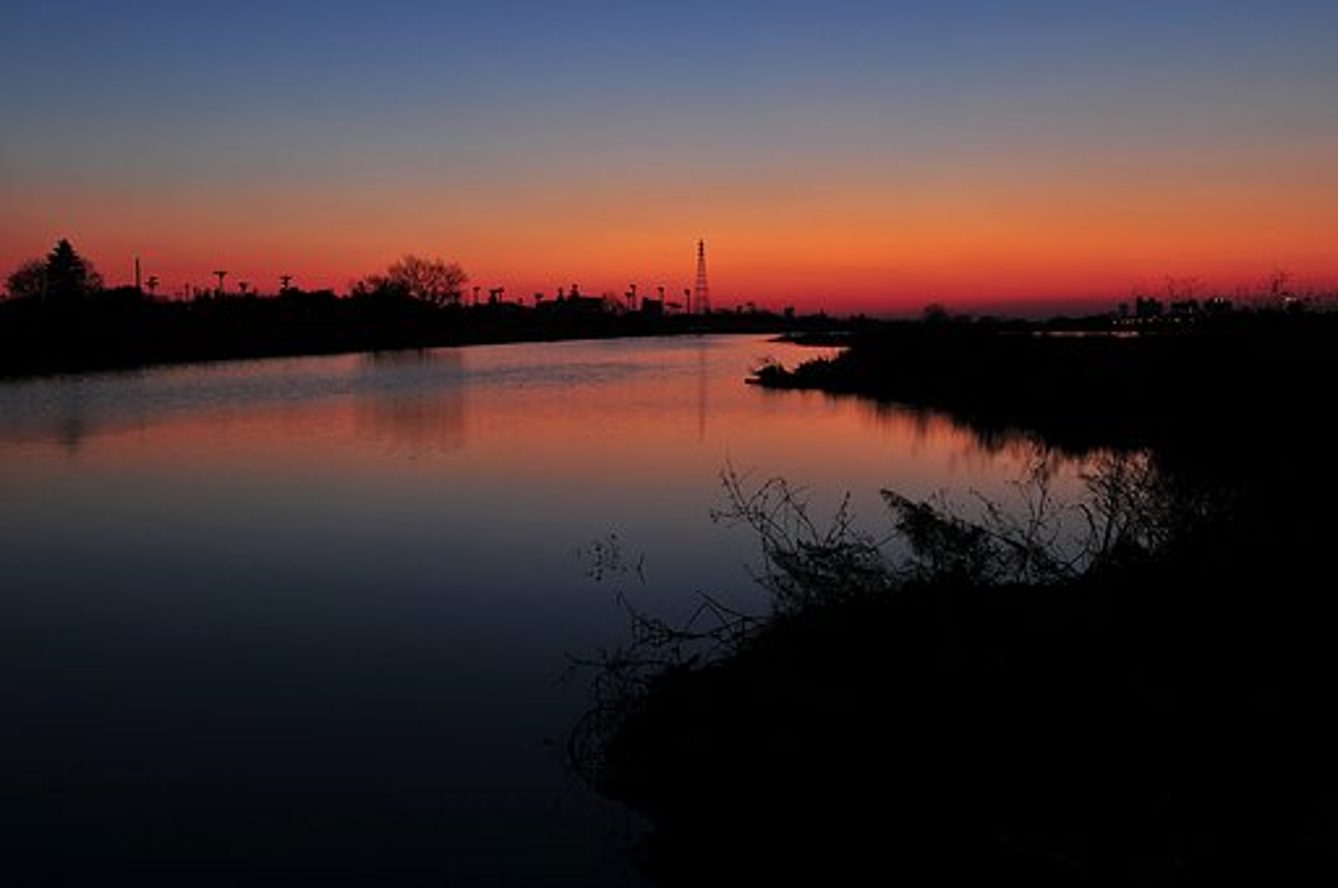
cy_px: 444
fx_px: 1448
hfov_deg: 49.6
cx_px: 669
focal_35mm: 39
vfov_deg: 34.1
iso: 200
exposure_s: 1/1.6
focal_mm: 26
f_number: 8
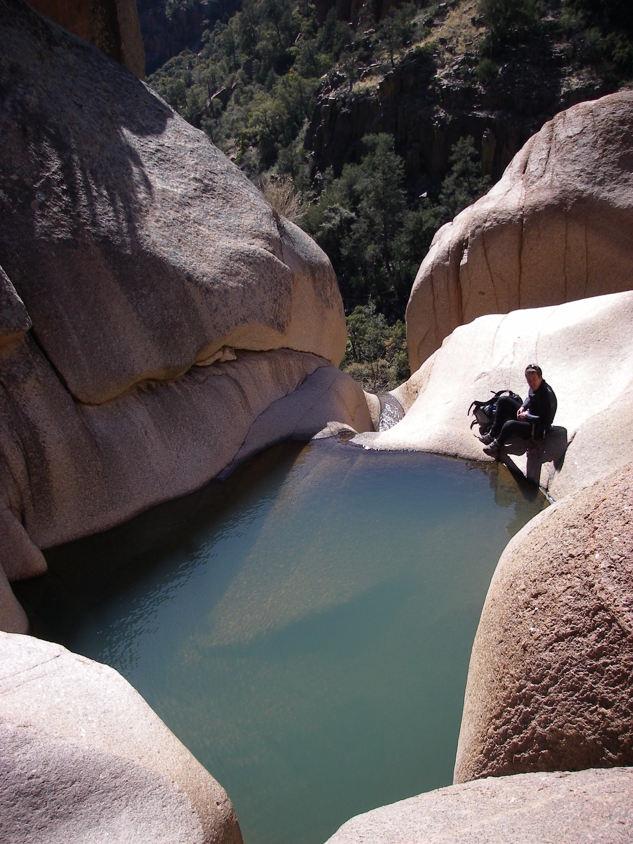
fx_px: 927
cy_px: 422
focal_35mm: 38
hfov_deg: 37.7
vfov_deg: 49.0
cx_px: 316
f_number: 3.3
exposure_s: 1/500
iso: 64
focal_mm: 6.3
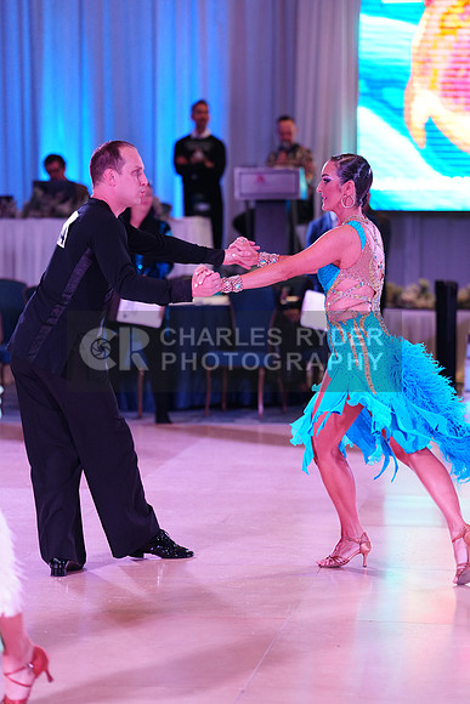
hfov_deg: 11.4
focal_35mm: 120
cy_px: 352
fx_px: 2348
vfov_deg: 17.1
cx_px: 235
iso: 2000
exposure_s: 1/500
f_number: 2.8
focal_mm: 120
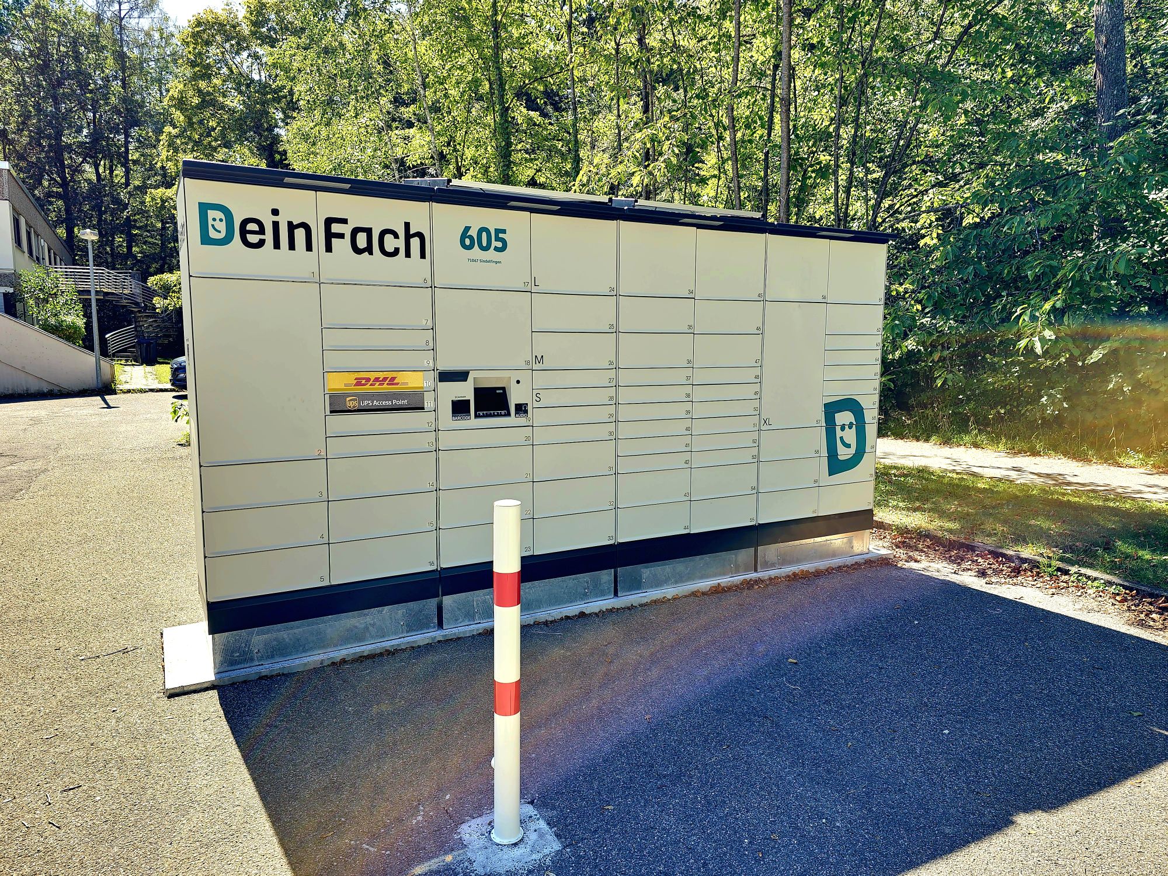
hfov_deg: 73.9
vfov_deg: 58.9
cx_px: 584
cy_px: 438
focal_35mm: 23
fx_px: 776
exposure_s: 1/149
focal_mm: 6.3
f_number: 1.7
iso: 10
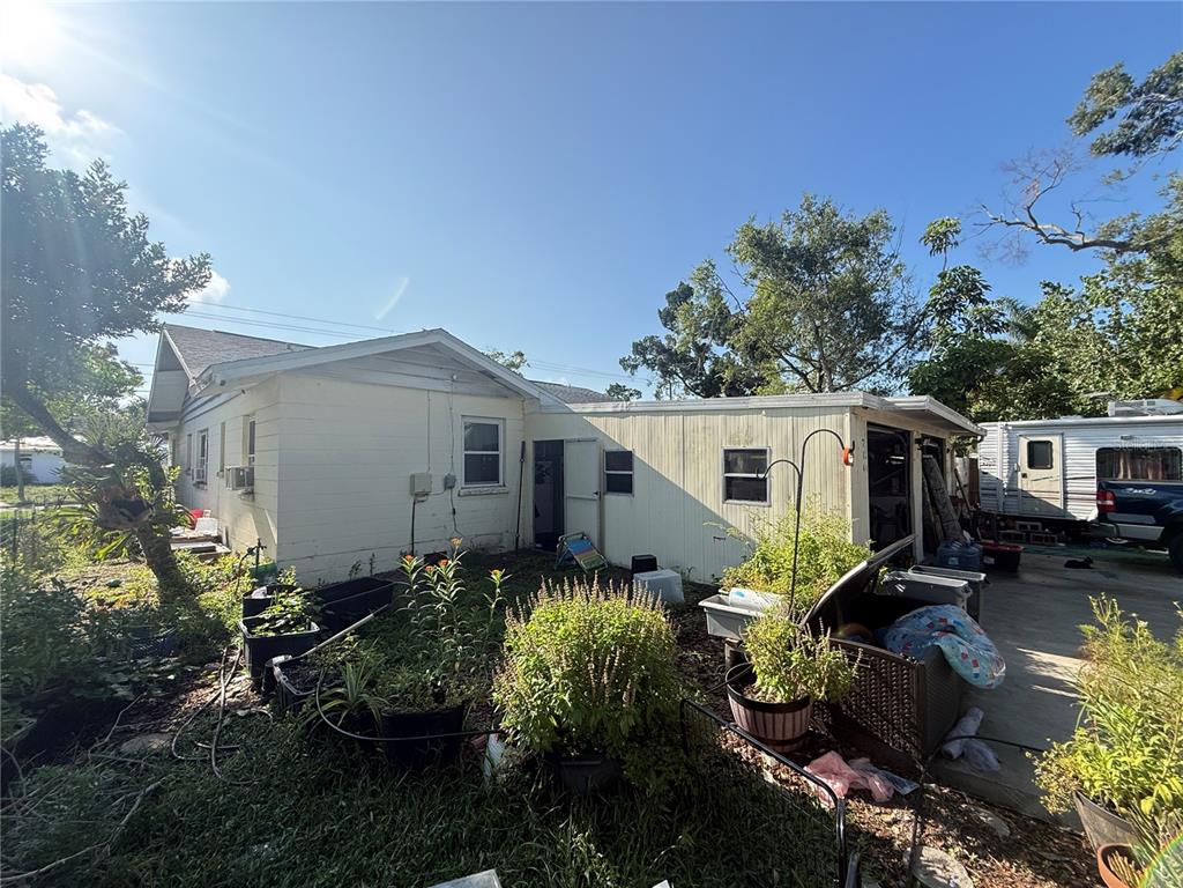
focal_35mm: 14
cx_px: 592
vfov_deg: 85.7
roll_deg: +0.8
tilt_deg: +2.3
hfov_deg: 102.1
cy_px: 444
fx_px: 478
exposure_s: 1/928
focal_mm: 2.22
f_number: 2.2
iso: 64
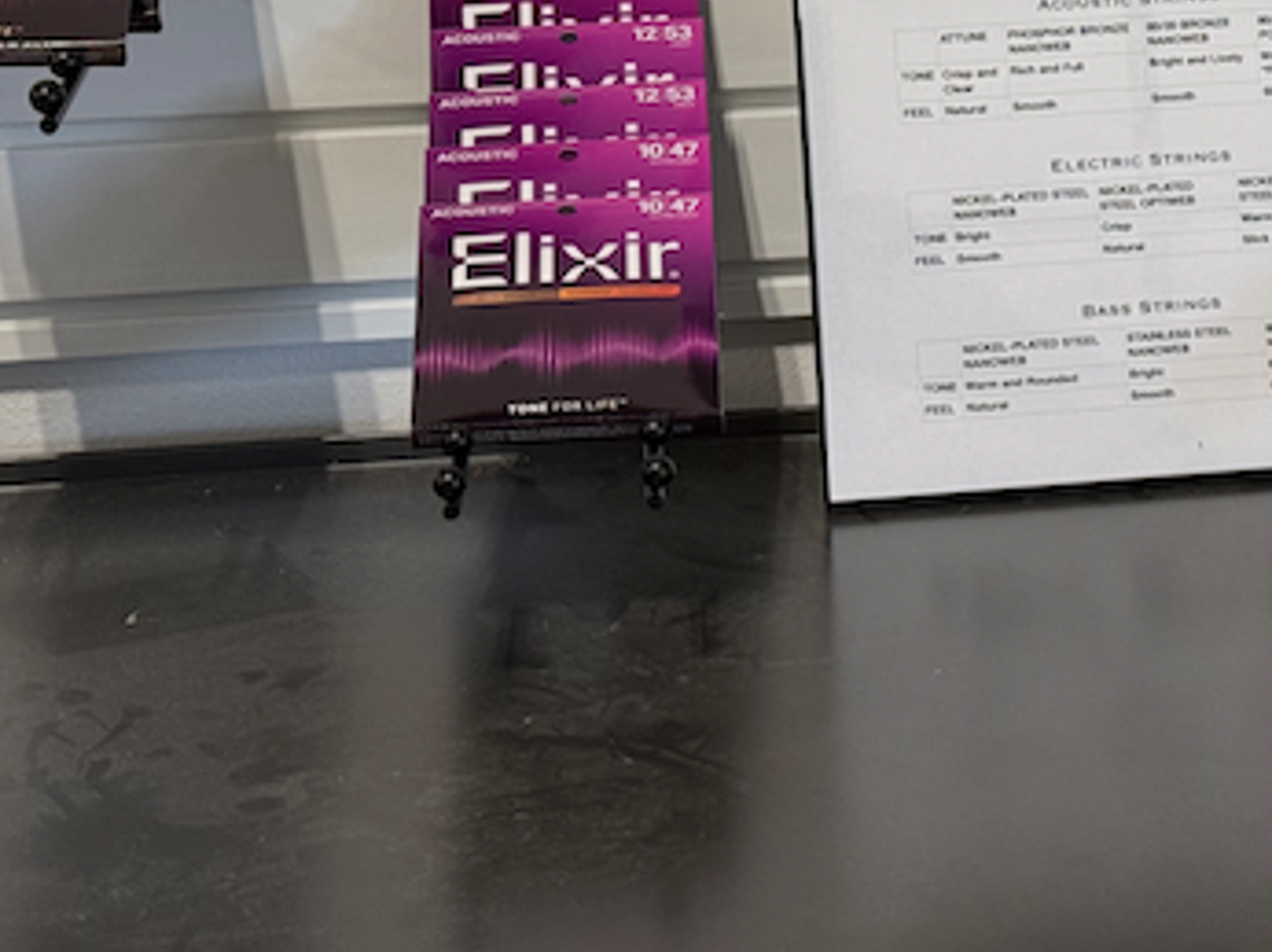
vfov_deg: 13.2
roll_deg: +1.6
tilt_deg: -9.9
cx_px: 1173
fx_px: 4076
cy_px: 11
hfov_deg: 17.4
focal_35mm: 111
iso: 160
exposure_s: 1/60
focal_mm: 6.76
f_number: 1.78
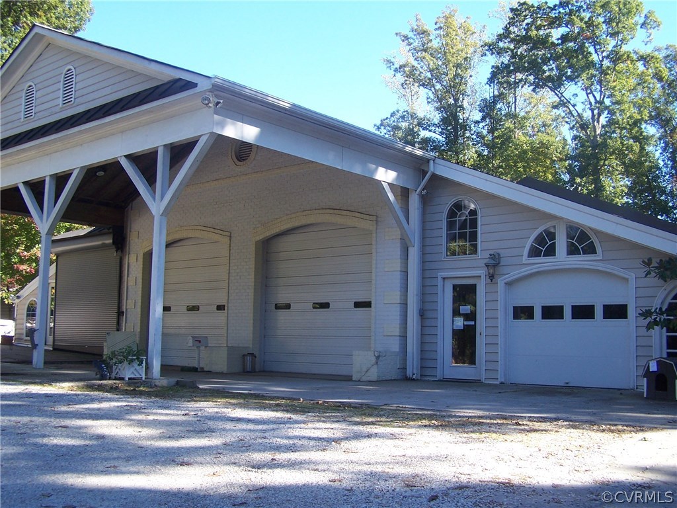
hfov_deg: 49.0
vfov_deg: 37.7
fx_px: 743
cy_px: 254
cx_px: 338
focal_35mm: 38
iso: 80
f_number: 2.8
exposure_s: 1/350
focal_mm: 6.3
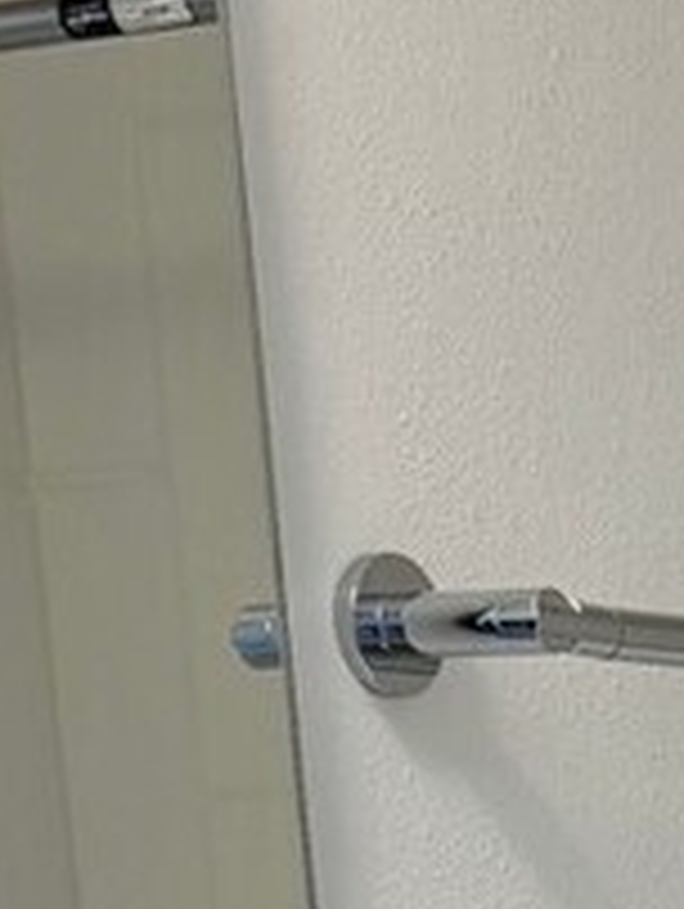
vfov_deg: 10.1
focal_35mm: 171
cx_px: 1746
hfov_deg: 7.9
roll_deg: +0.7
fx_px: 4496
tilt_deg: -15.8
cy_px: 2164
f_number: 1.78
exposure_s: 1/120
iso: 80
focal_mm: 6.76
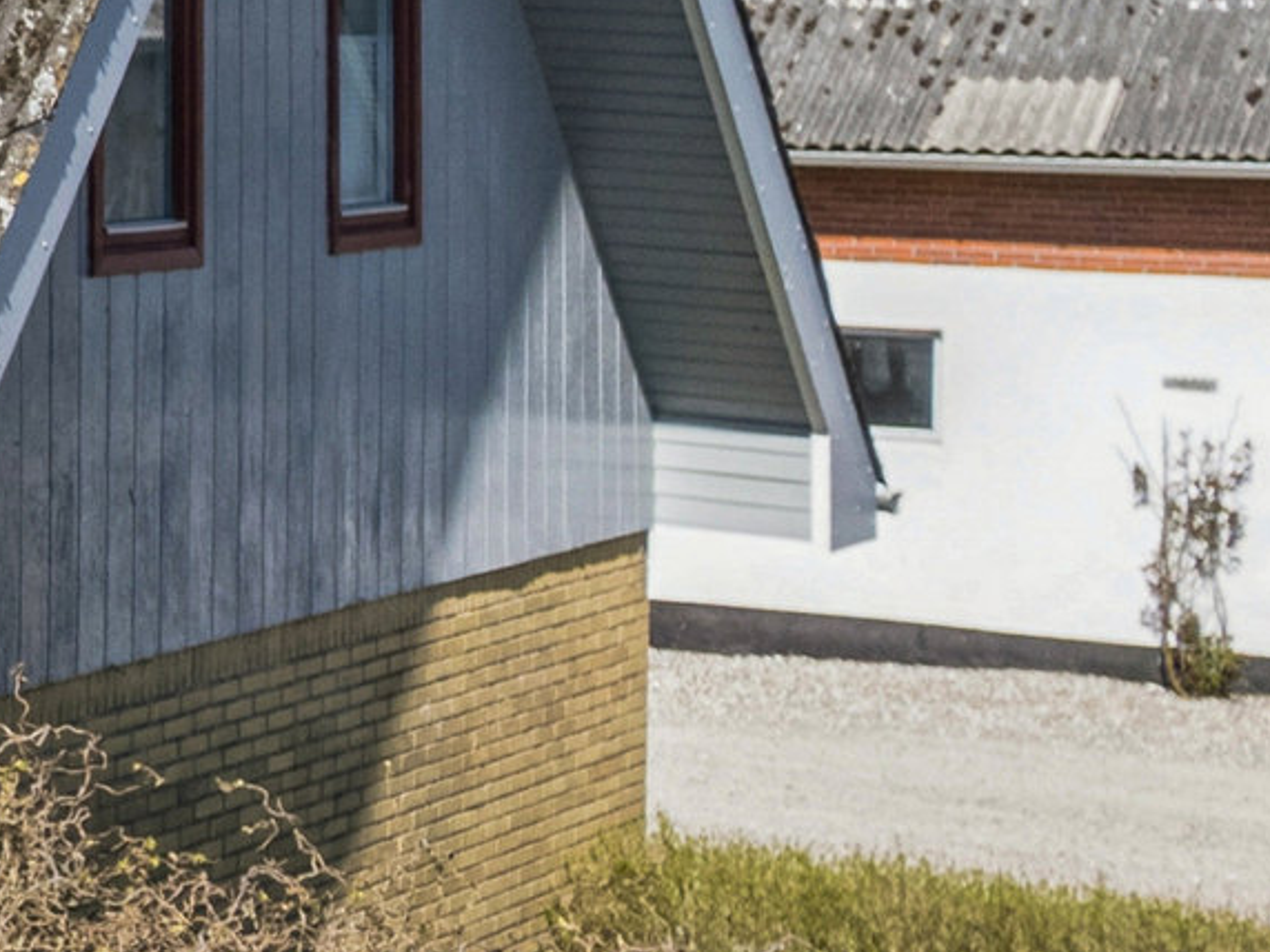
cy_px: 541
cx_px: -1905
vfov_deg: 13.3
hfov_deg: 12.9
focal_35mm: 111
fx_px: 4072
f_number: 2.8
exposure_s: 1/2000
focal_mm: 8.4
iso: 130
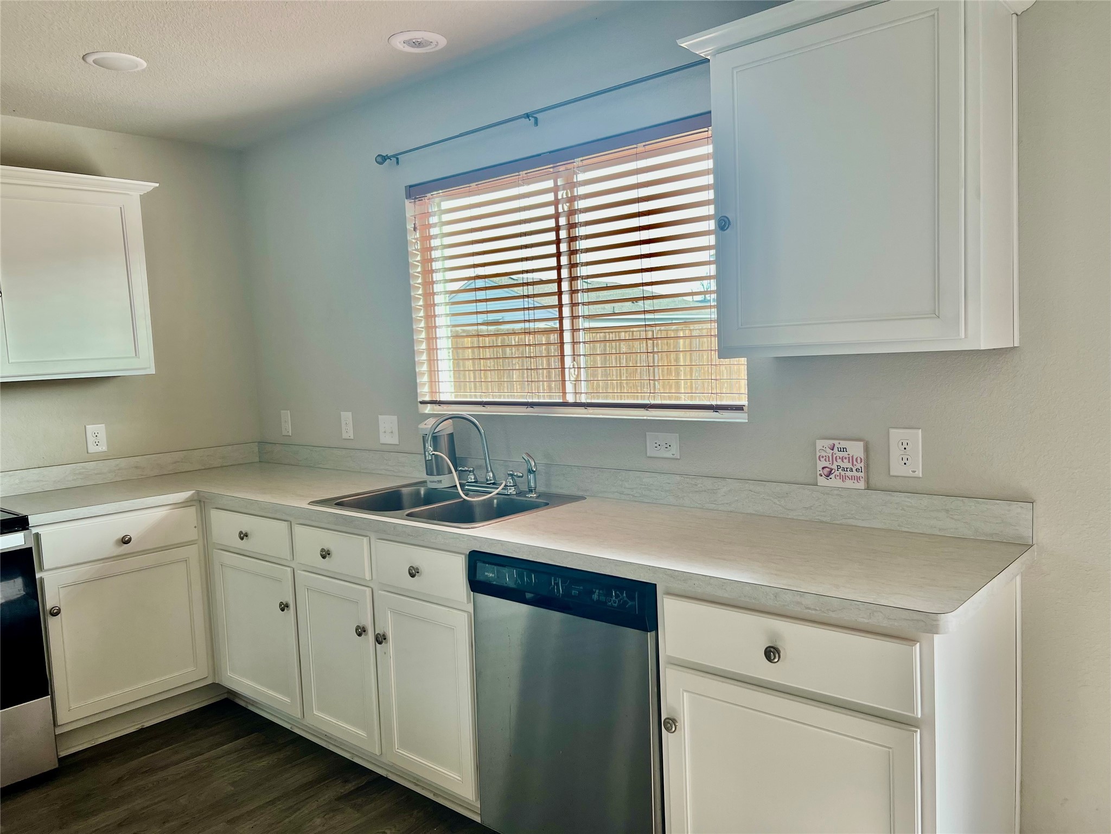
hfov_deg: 67.3
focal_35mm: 26
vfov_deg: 53.1
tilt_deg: -4.1
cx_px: 556
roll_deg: +2.5
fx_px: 834
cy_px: 417
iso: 50
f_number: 1.5
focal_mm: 5.7
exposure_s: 1/157
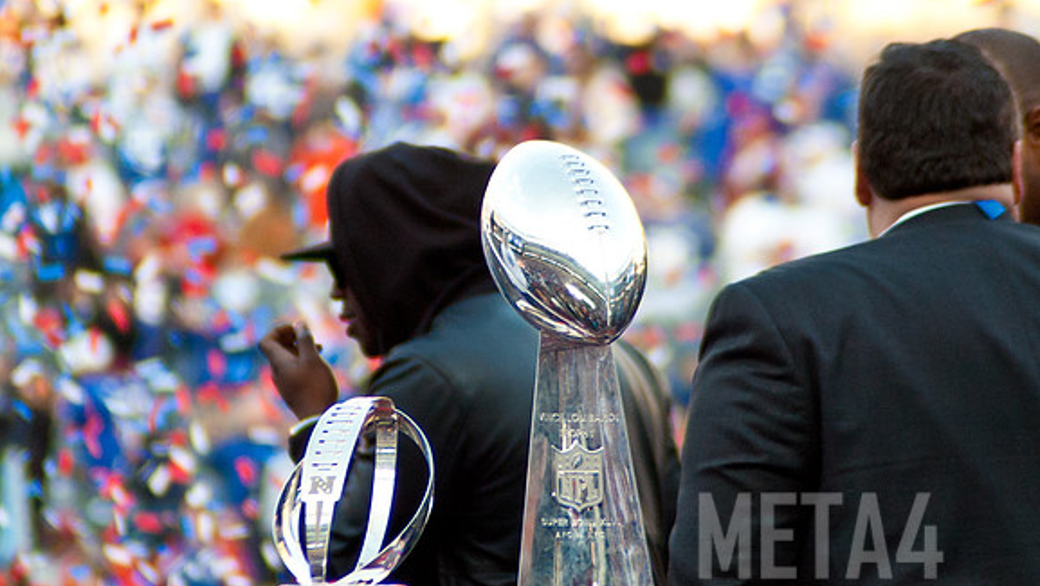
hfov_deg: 5.0
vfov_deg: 2.8
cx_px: 531
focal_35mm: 435
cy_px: 292
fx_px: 12000
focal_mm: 190
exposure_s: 1/320
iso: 320
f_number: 4.8
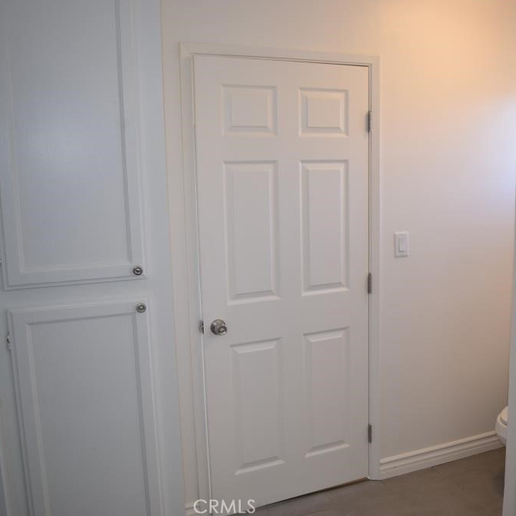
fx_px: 590
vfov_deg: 47.2
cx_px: 350
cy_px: 255
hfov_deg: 46.4
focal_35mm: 35
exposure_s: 1/30
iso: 100
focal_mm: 18
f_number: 3.5
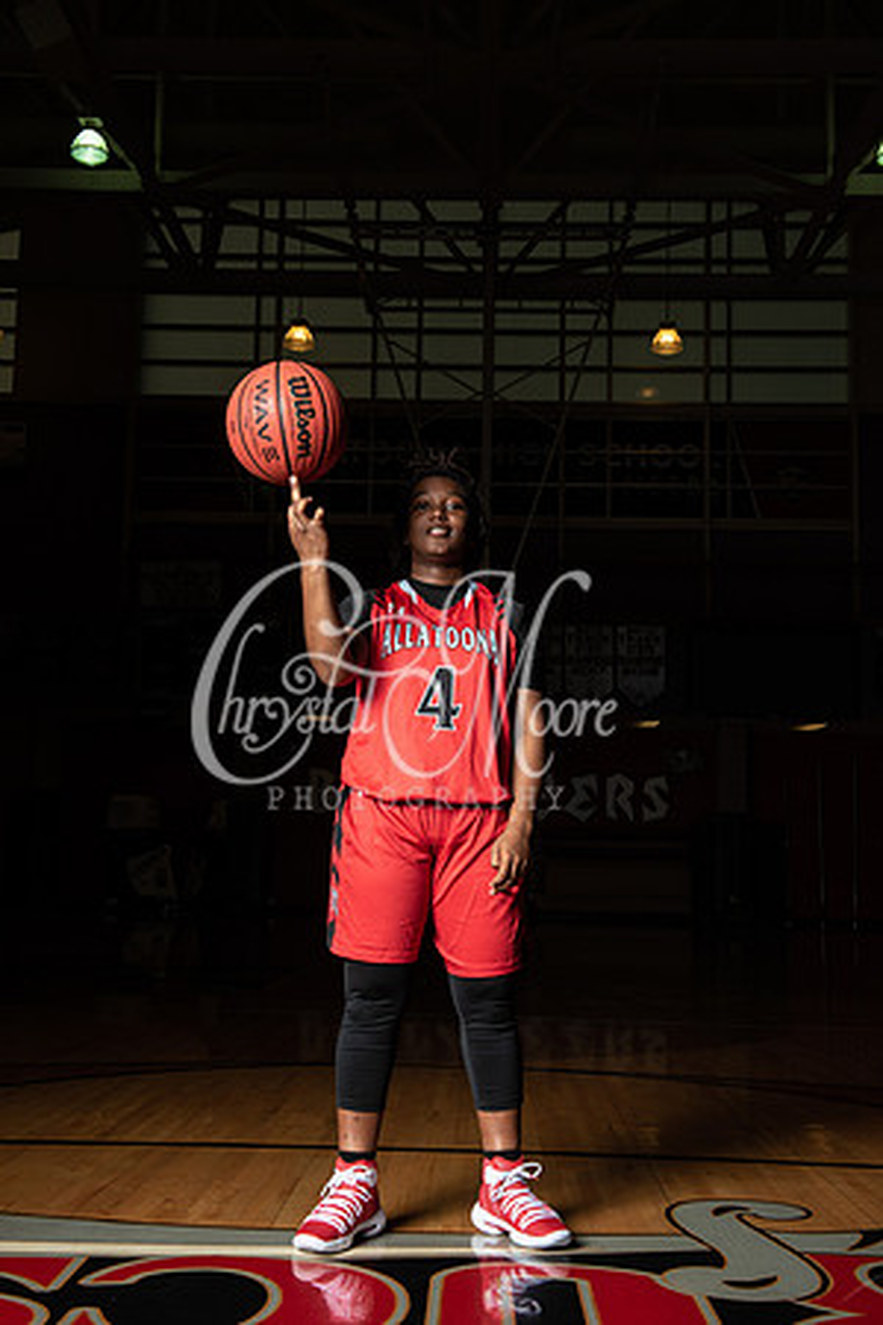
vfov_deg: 46.4
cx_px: 442
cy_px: 662
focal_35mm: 42
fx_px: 1545
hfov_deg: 31.9
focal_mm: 42
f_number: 14
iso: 320
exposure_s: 1/200
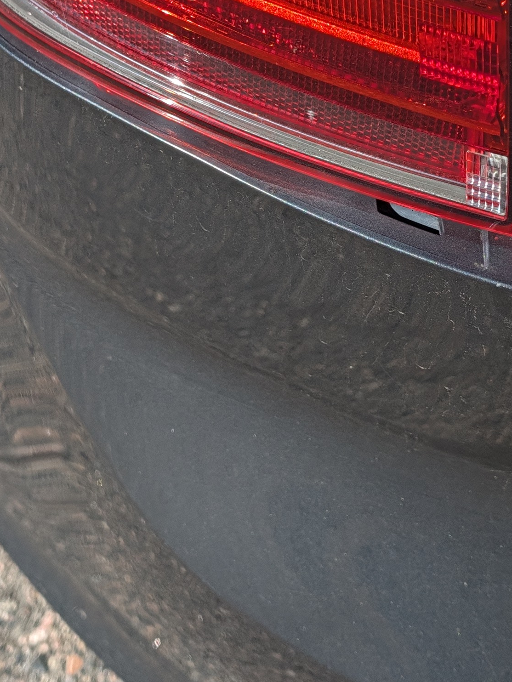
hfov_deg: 22.3
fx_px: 1301
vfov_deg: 28.9
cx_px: 262
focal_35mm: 66
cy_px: 164
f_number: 1.68
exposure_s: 1/3289
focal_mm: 6.9
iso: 40
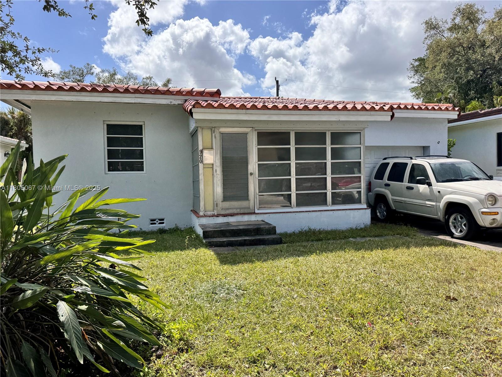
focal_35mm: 24
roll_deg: +1.2
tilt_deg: -2.4
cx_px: 251
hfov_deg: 71.6
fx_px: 348
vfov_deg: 56.8
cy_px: 188
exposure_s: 1/4049
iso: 80
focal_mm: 6.76
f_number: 1.78
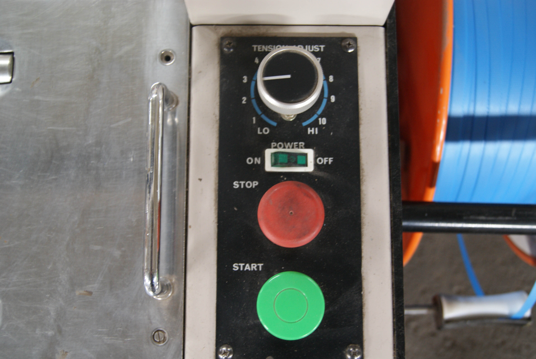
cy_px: 180
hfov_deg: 46.3
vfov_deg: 32.0
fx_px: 626
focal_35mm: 42
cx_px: 268
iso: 400
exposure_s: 1/2.5
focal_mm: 28
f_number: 4.5
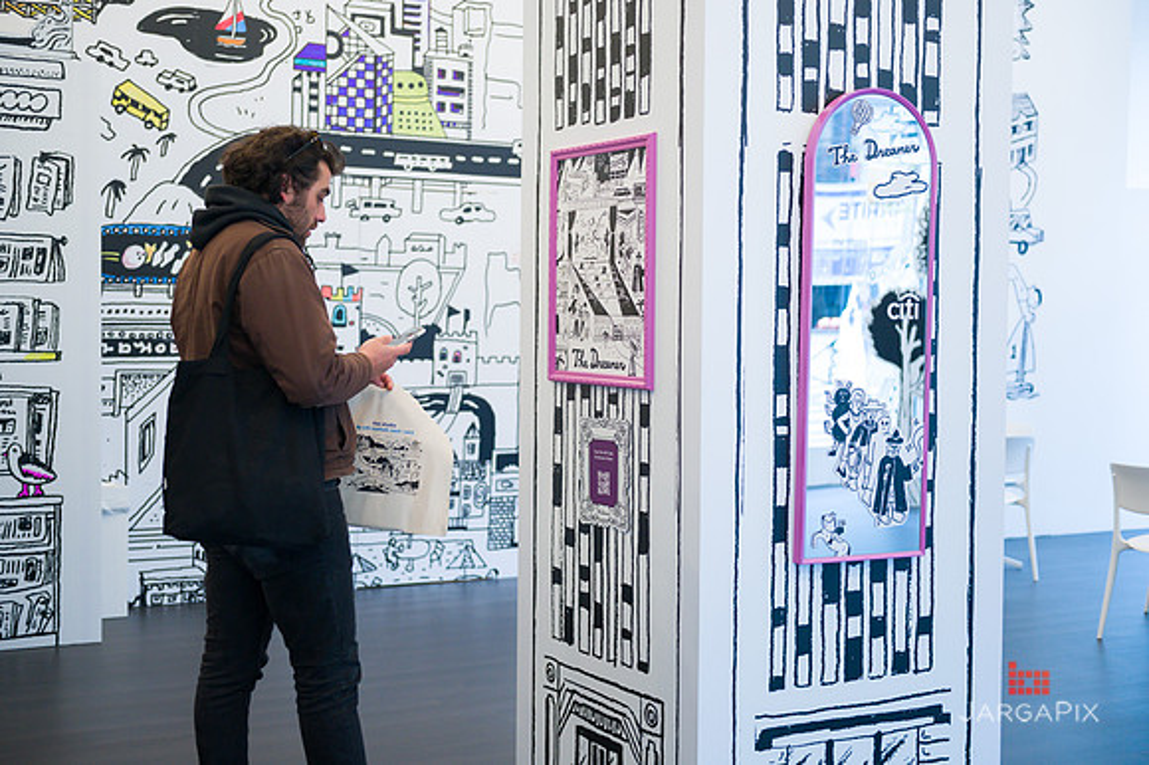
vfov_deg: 27.0
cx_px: 574
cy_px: 382
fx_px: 1595
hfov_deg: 39.6
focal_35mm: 50
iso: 1600
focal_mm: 50
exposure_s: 1/200
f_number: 3.5
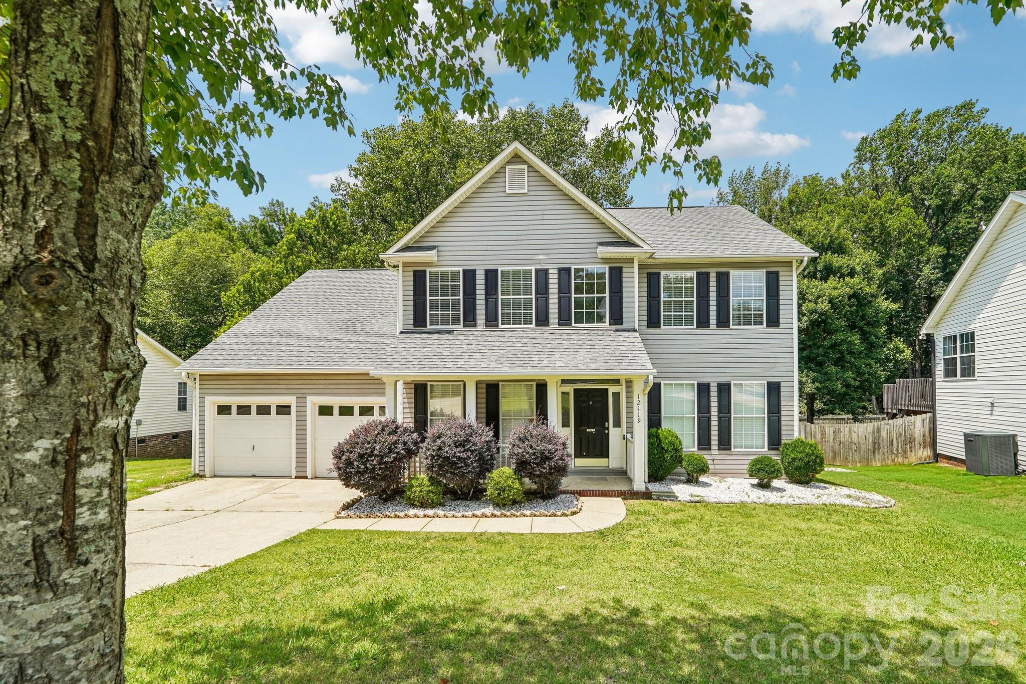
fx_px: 427
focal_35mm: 15
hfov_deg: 100.4
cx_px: 513
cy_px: 342
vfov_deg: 77.3
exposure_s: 1/90
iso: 100
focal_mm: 10
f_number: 8
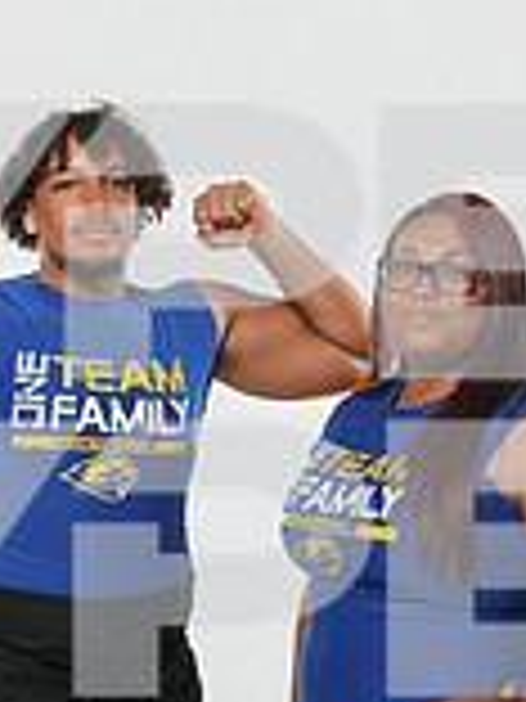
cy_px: 562
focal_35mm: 90
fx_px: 1831
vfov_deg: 21.4
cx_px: 22
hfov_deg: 16.1
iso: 500
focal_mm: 32.5
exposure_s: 1/125
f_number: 8
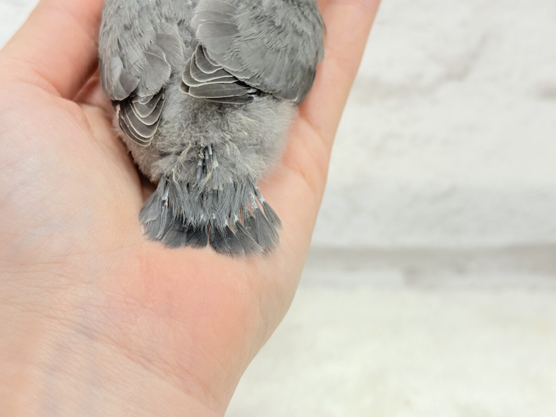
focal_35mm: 52
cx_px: 278
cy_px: 208
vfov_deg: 28.0
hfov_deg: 36.8
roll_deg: -0.5
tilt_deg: -18.7
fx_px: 835
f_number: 1.6
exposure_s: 1/50
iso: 50
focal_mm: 5.96
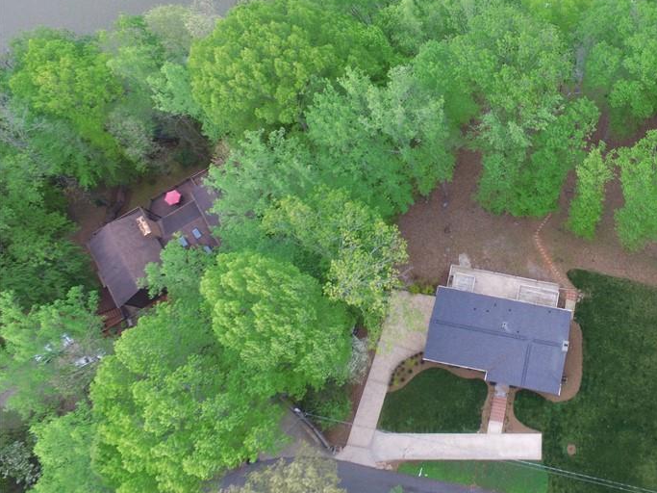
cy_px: 185
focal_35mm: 30
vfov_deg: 46.4
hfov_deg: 57.0
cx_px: 491
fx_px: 569
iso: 100
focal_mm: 3.61
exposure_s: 1/150
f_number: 2.8
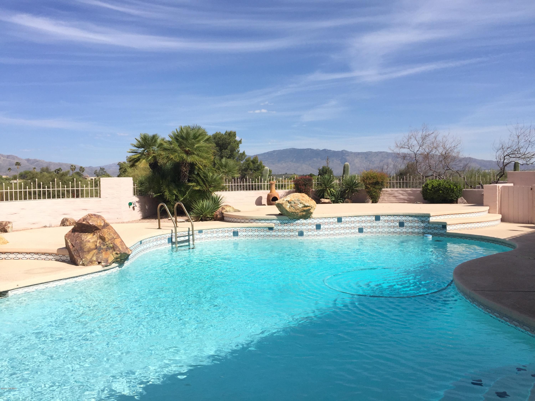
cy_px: 200
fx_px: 448
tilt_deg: -1.5
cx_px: 268
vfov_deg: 48.2
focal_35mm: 29
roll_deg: +0.2
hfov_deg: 61.7
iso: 32
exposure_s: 1/3968
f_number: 2.2
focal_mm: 4.15
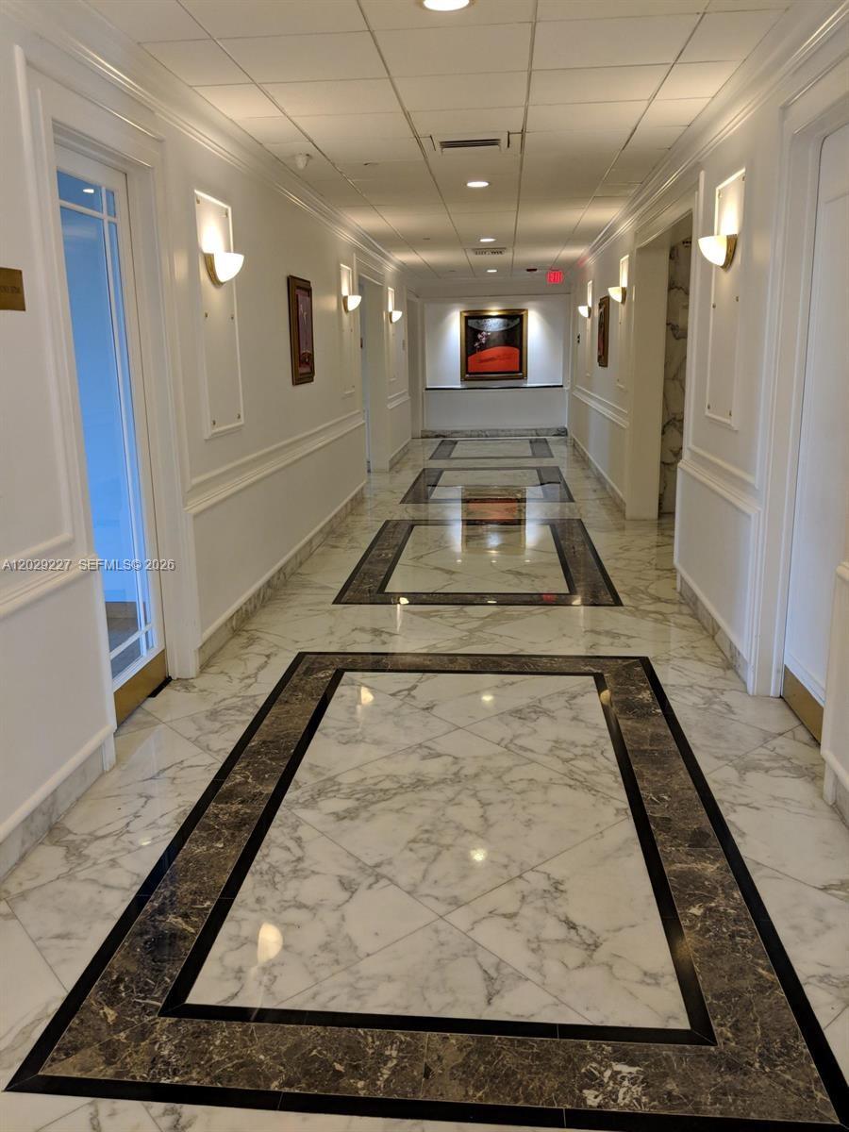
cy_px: 566
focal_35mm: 27
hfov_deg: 51.4
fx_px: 883
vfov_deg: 65.3
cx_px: 424
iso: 171
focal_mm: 4.44
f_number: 1.8
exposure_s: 1/120
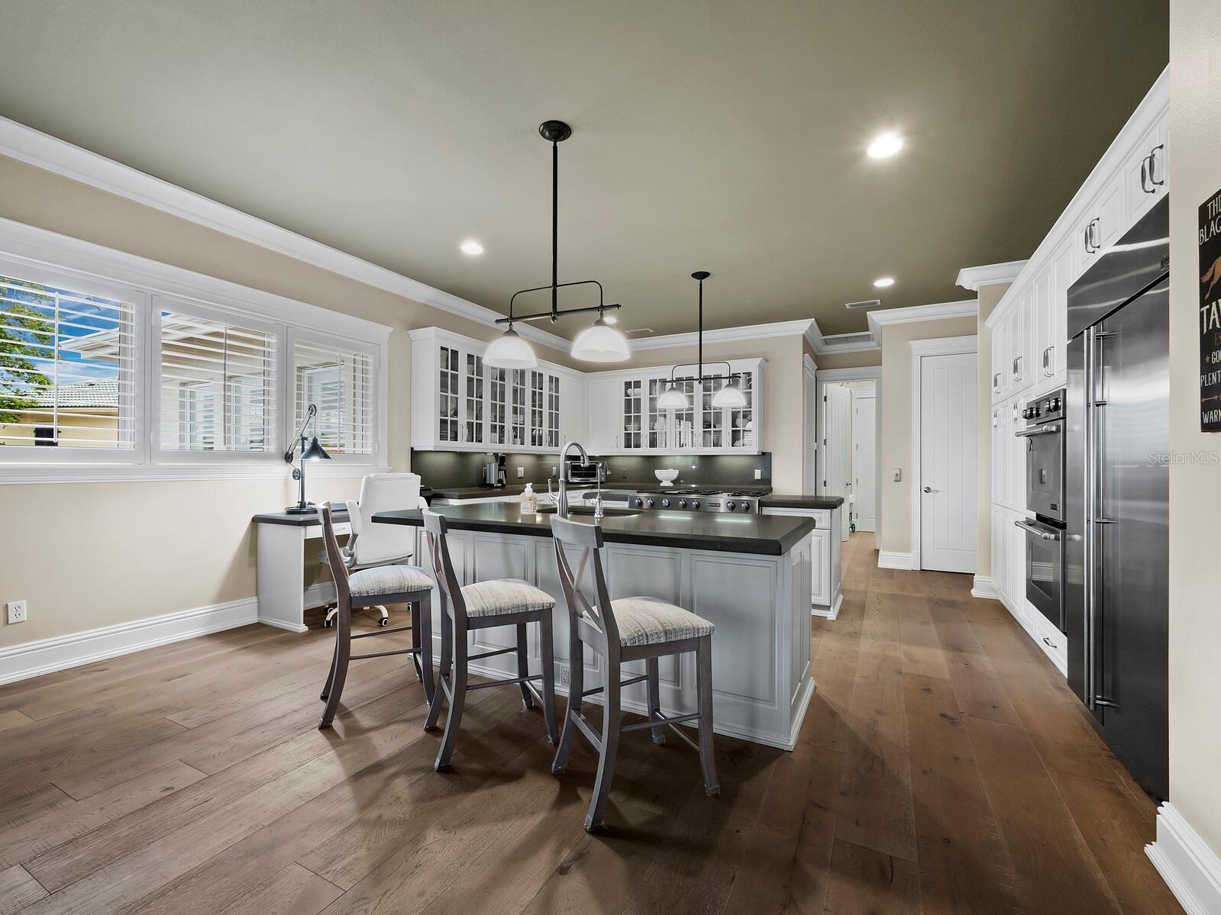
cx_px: 610
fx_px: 494
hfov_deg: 102.1
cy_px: 458
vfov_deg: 85.7
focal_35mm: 14
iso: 400
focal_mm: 7
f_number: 11
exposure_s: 1/1.25
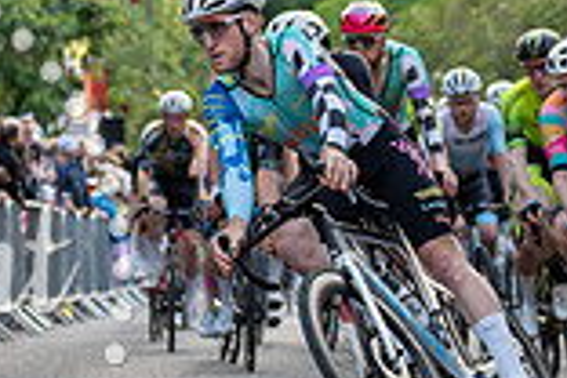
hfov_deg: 7.9
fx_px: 4095
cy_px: 89
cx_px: 356
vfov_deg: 5.3
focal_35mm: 260
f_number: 2.8
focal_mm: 70
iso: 1000
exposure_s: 1/800
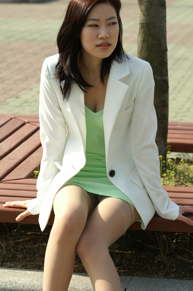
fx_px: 967
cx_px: 96
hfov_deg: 11.4
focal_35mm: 120
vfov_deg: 17.1
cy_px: 146
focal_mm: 80
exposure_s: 1/400
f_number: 5.6
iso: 100
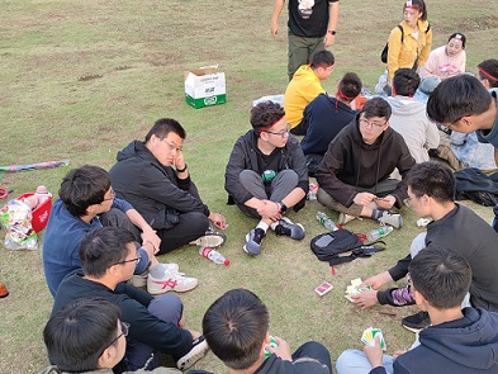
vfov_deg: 41.7
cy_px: 214
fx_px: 489
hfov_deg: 53.8
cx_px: 283
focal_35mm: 34
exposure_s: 1/144
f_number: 1.69
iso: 50
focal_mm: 6.72
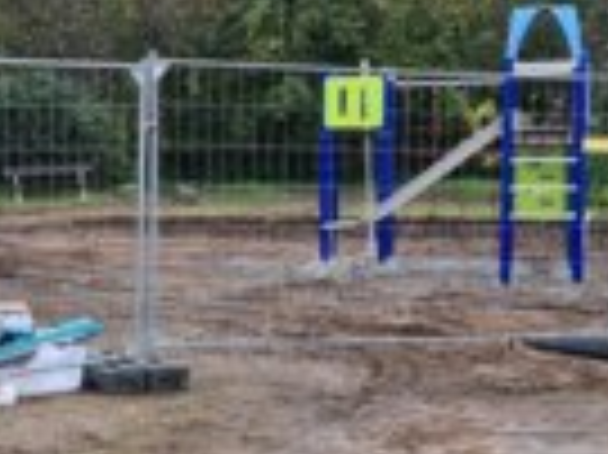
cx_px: 68
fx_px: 1299
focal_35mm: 74
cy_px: 234
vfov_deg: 19.9
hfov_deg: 25.6
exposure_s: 1/100
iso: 50
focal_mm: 7
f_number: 1.8
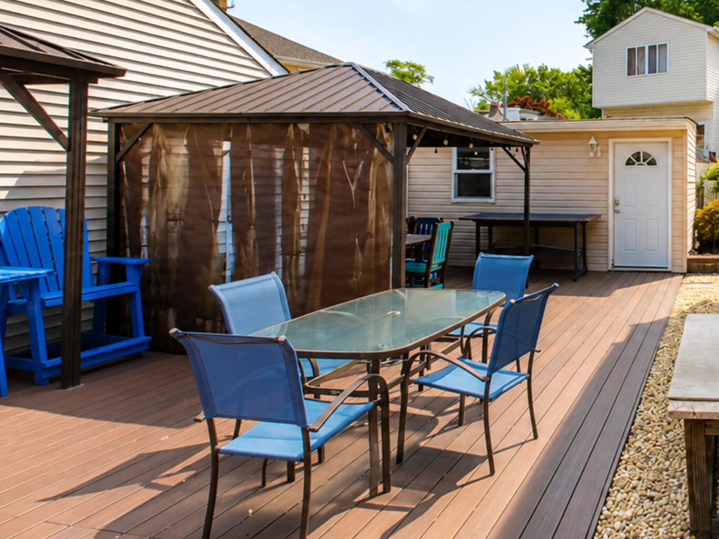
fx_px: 561
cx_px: 631
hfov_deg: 57.3
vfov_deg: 50.4
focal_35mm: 27
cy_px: 176
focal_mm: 10
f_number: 8
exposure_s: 1/320
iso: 250
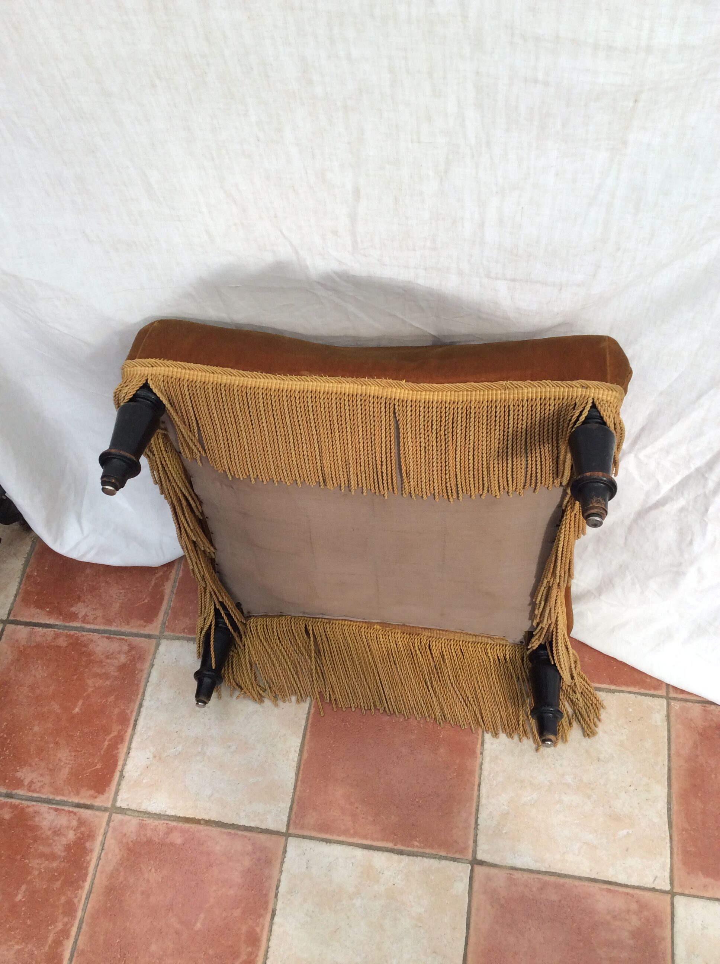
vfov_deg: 56.9
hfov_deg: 44.1
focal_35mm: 32
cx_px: 360
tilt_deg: -60.0
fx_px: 890
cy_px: 482
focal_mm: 3.3
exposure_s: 1/100
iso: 40
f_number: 2.4
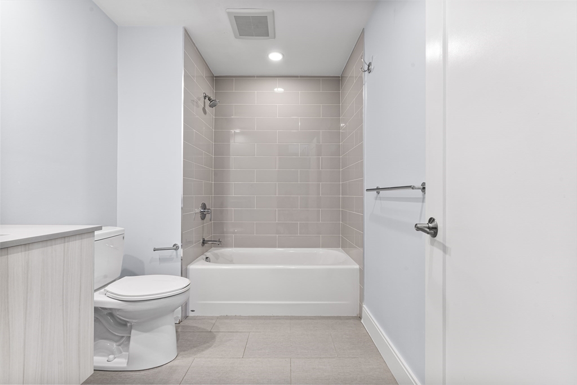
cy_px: 192
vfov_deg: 73.8
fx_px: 256
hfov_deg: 96.7
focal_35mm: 16
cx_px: 288
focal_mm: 16
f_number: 11
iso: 320
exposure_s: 1
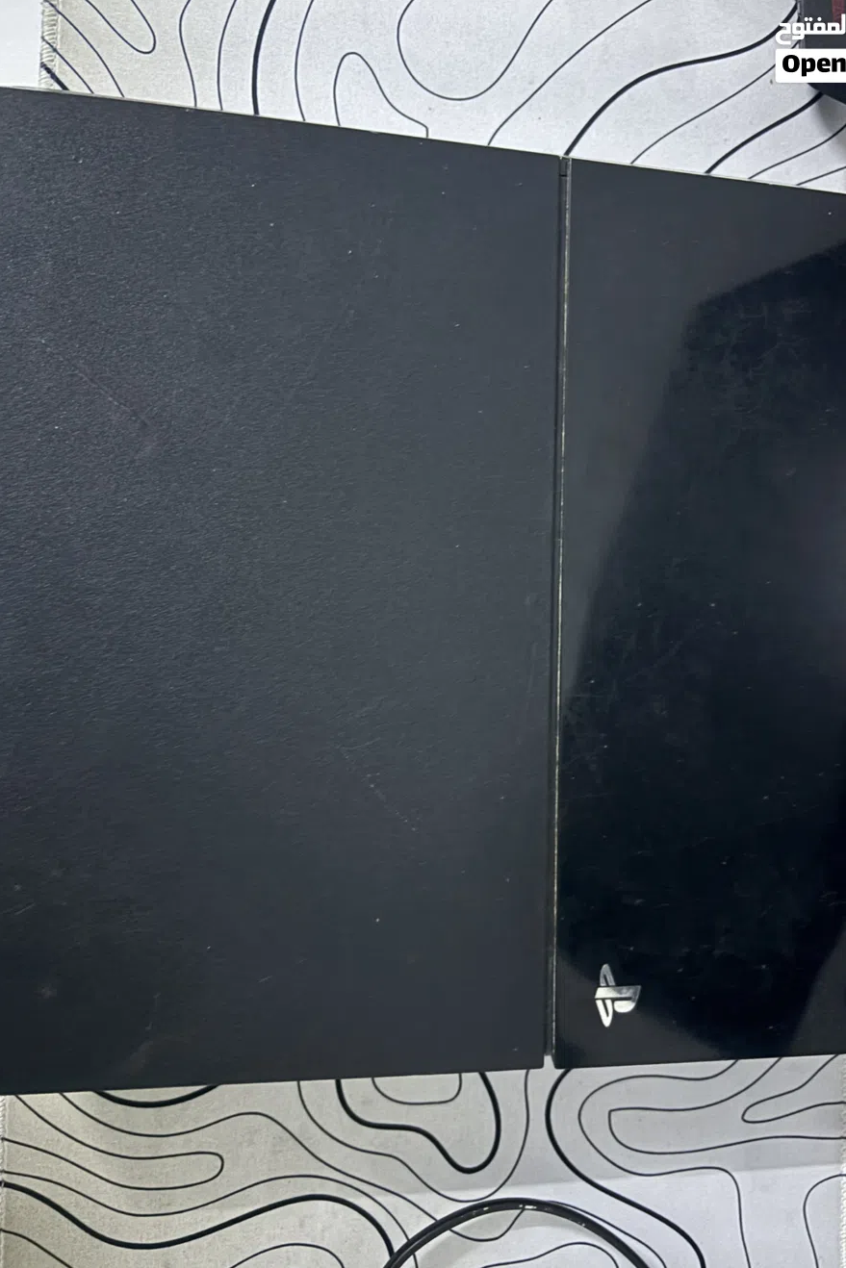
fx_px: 987
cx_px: 446
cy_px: 647
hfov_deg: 46.4
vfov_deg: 65.5
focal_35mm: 28
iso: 1250
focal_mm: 5.96
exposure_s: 1/20
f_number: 1.6
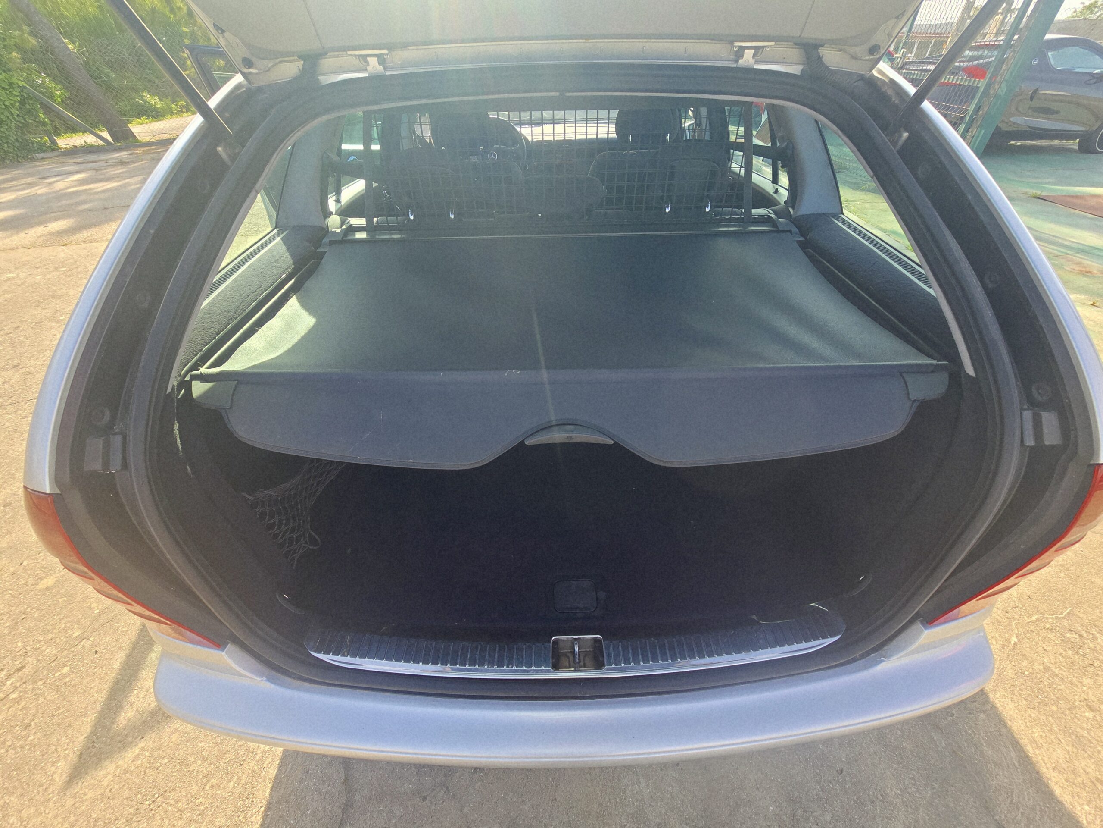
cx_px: 552
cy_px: 414
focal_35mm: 13
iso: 100
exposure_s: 1/719
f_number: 2.2
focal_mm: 2.2
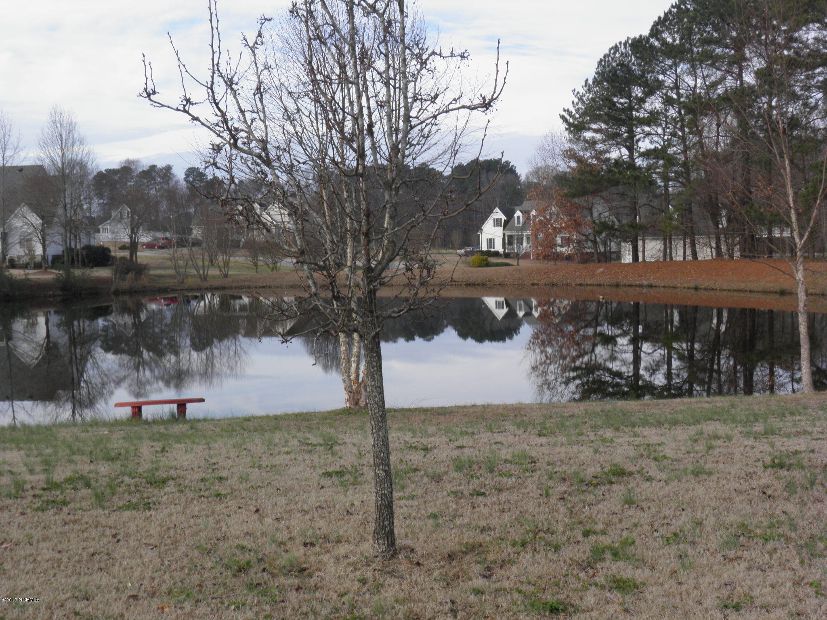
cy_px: 310
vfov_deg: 29.7
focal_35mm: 49
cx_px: 414
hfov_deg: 38.9
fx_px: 1171
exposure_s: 1/160
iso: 50
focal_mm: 8.9
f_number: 5.5
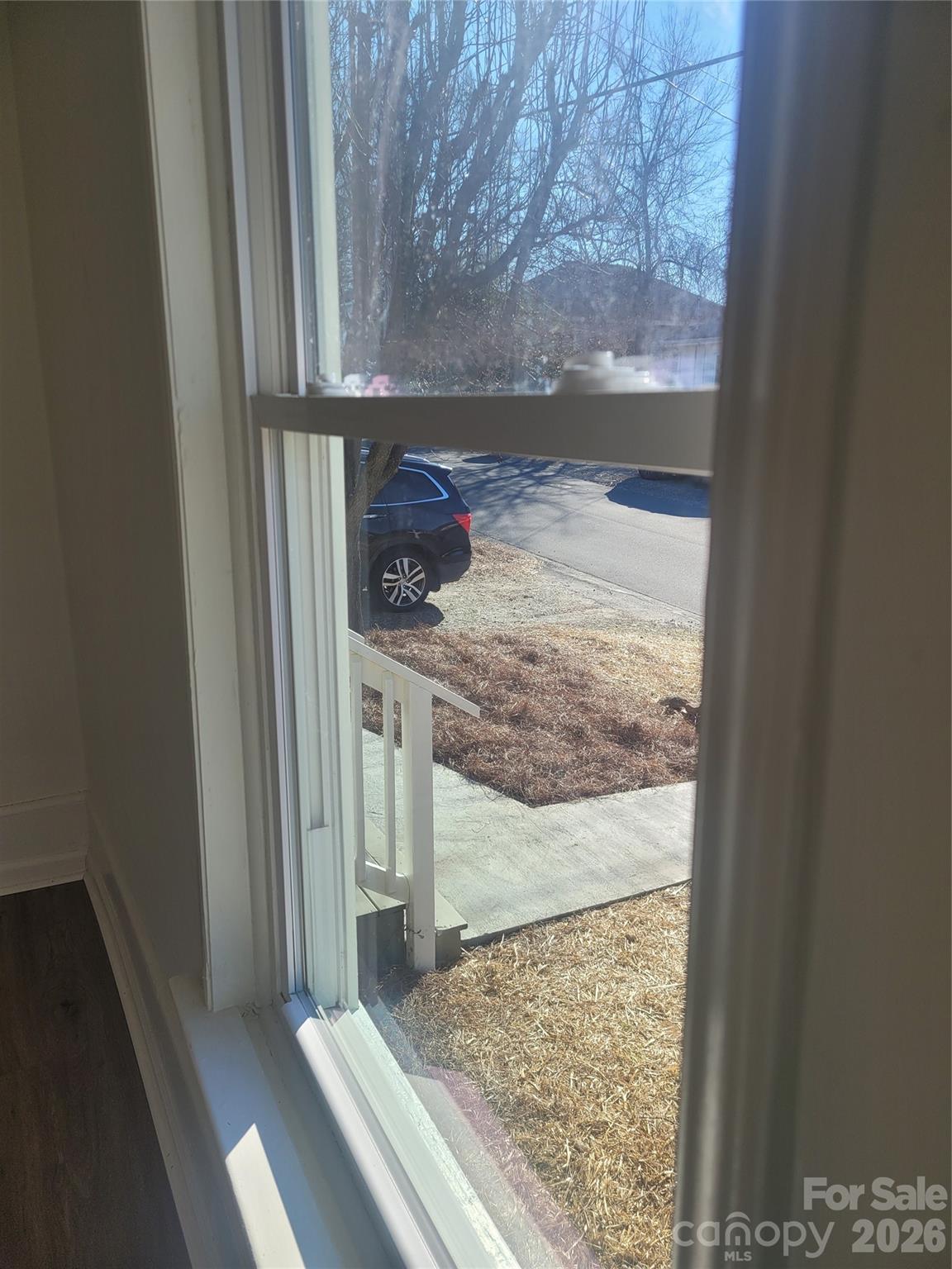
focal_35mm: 26
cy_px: 634
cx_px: 476
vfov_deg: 67.3
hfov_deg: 53.1
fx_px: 953
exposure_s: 1/919
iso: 40
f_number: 1.8
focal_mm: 5.4
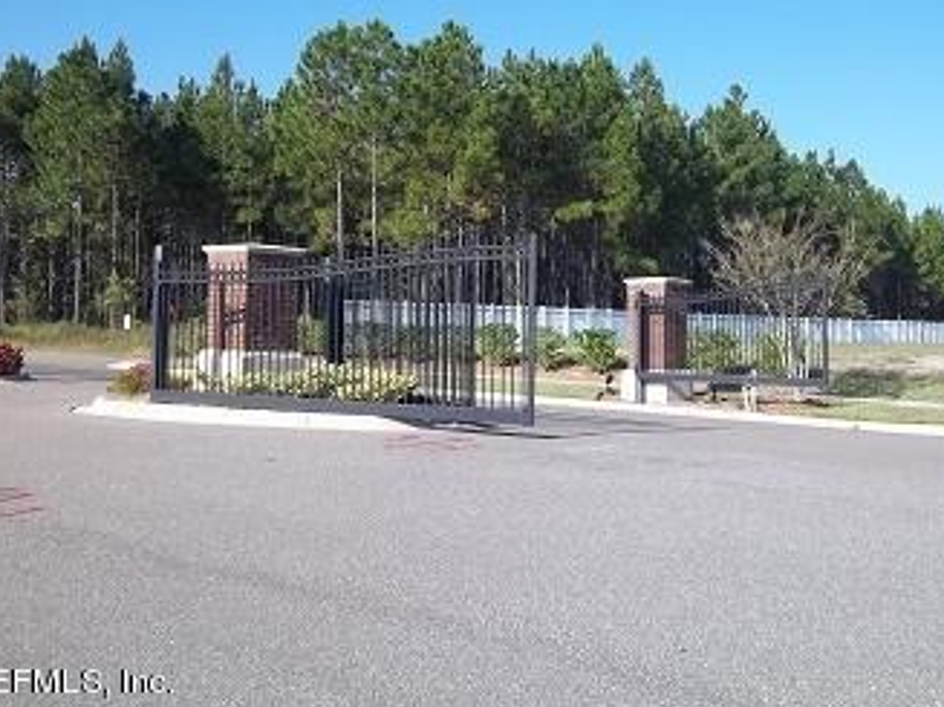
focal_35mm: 37
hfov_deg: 50.1
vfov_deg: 38.4
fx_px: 1009
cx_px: 453
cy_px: 260
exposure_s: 1/100
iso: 64
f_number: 7.86
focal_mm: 5.05
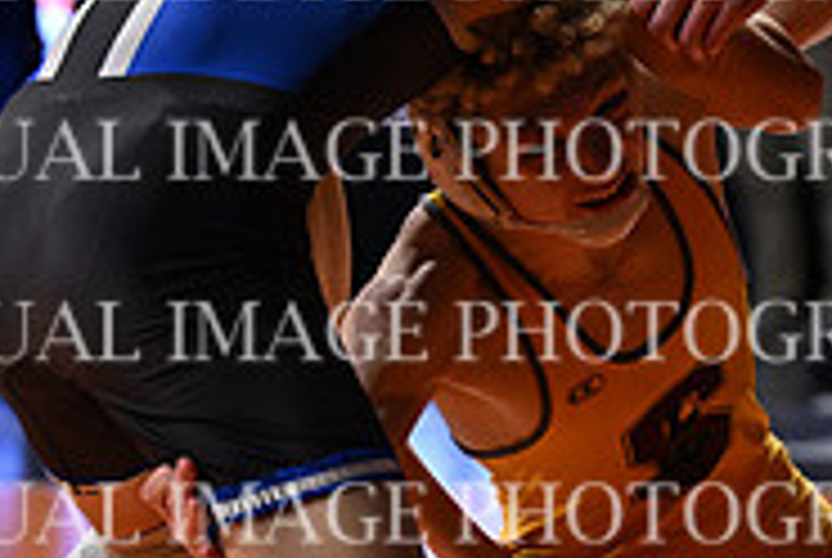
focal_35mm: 307
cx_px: 432
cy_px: 241
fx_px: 7106
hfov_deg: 6.7
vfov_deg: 4.5
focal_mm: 98
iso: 1250
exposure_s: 1/1000
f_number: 2.8
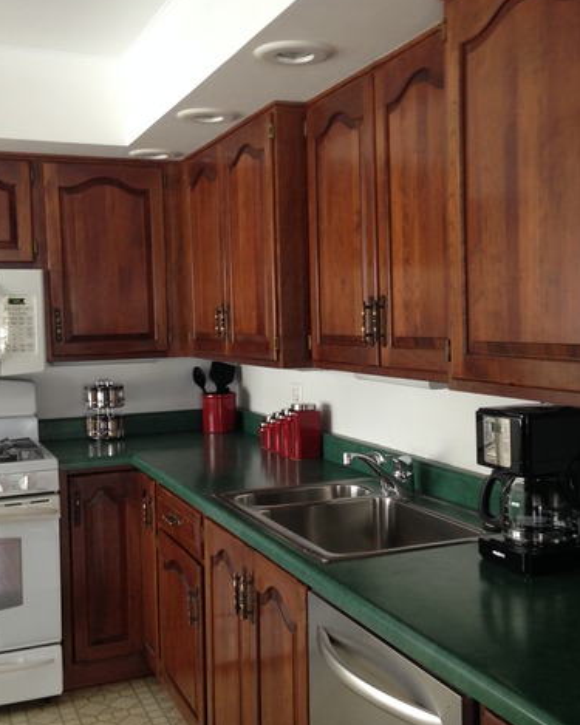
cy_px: 362
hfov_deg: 34.1
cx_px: 314
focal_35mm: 44
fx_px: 944
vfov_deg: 42.0
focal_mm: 4.12
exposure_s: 1/20
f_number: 2.4
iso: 100
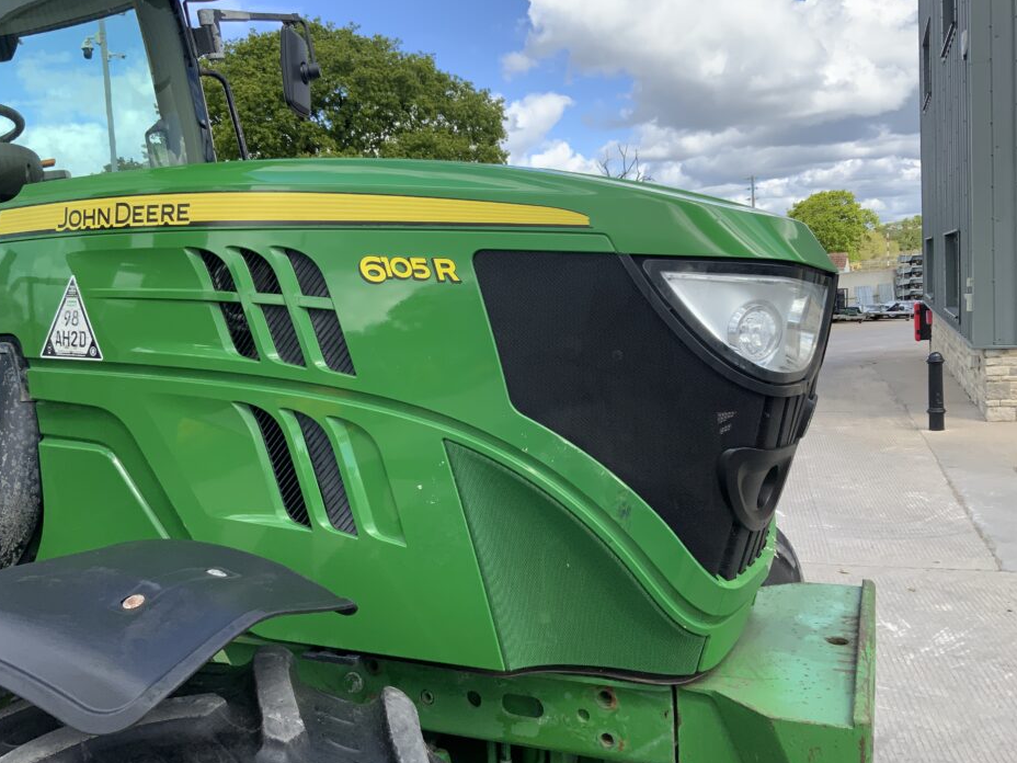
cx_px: 476
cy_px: 365
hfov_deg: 56.8
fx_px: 940
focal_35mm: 32
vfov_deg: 44.2
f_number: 1.8
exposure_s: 1/816
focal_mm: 3
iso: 16
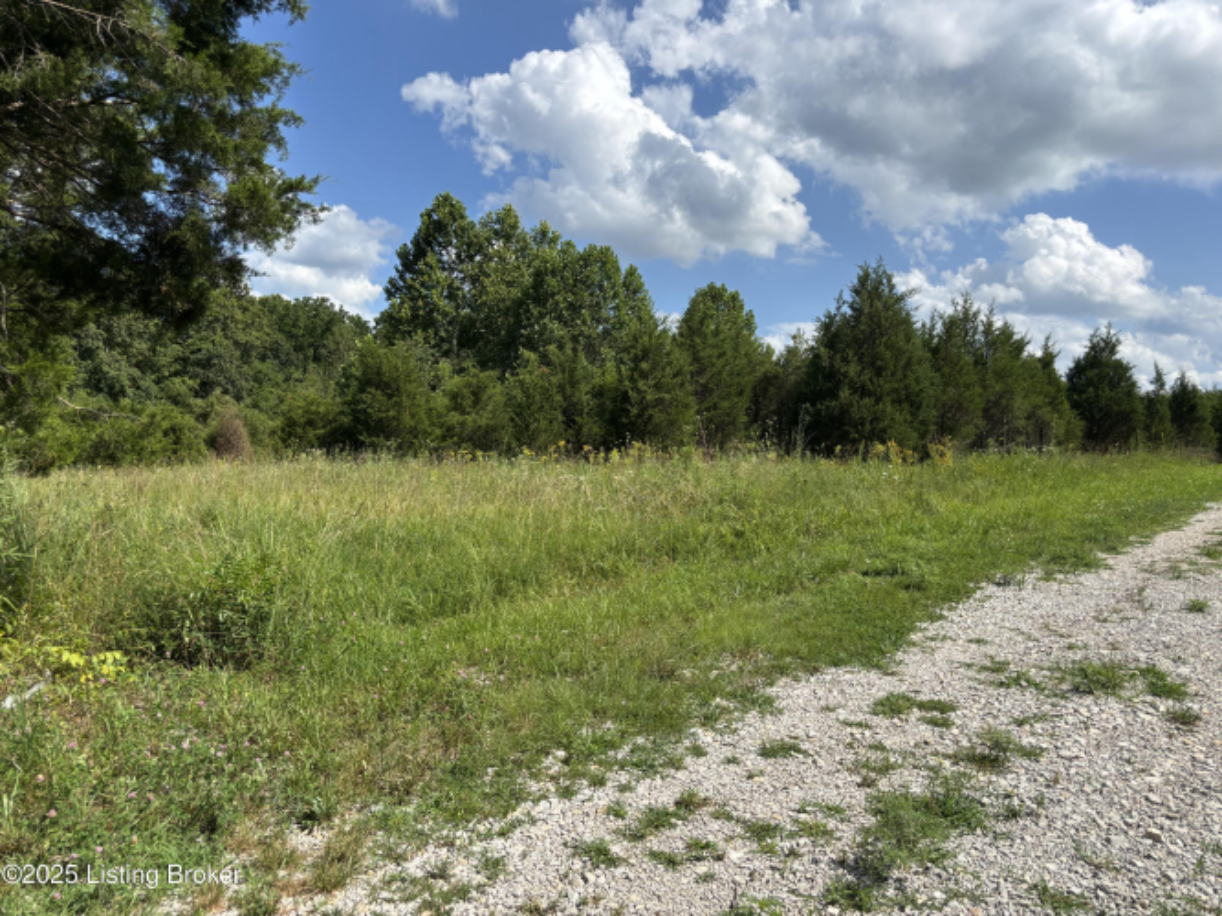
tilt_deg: +0.1
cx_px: 611
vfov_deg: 53.0
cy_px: 458
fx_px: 918
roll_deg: -1.5
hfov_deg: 67.3
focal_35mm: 26
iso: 50
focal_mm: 5.96
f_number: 1.6
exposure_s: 1/3311
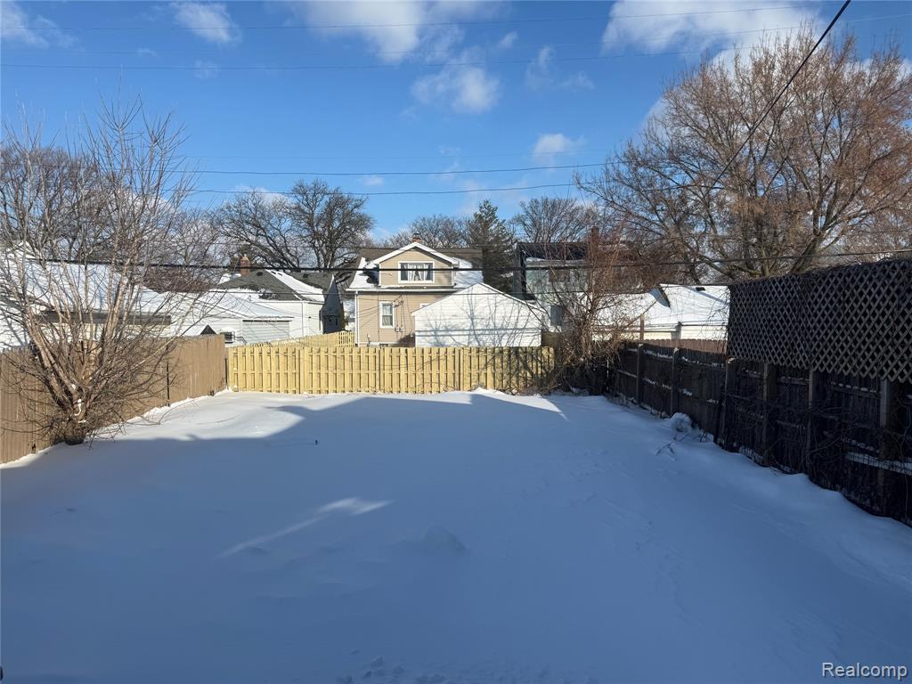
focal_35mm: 24
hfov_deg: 71.6
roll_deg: -0.2
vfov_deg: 56.8
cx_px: 456
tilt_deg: -3.2
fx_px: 632
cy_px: 342
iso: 80
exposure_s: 1/5319
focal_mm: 6.76
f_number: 1.78
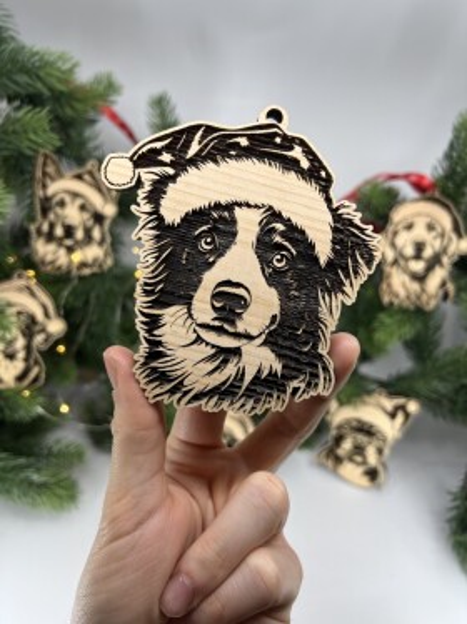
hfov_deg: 53.0
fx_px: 468
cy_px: 312
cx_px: 234
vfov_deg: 67.3
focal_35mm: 26
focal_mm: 5.7
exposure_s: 1/290
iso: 40
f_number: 1.5
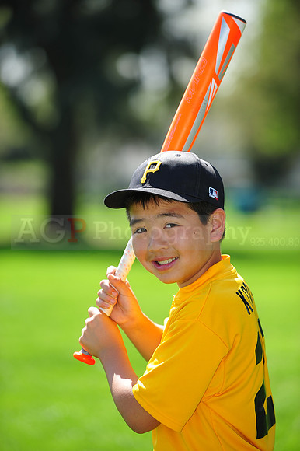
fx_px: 2503
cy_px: 226
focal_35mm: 200
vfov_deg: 10.3
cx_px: 150
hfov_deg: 6.9
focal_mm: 200
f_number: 4.5
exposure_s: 1/640
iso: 200
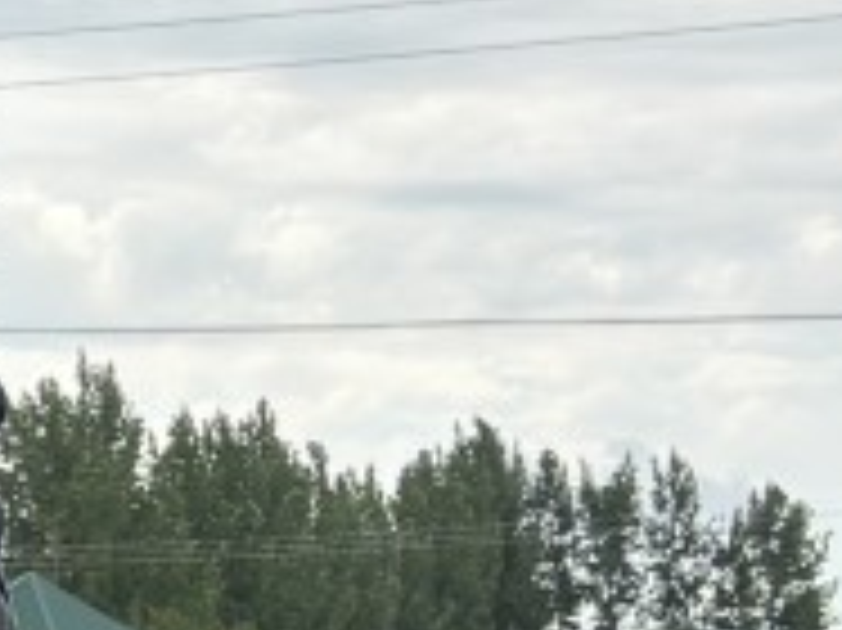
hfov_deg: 8.3
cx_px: -1756
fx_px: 4862
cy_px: 986
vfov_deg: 7.3
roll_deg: -1.0
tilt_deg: -1.0
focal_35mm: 200
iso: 50
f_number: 1.6
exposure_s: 1/1706
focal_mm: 5.96
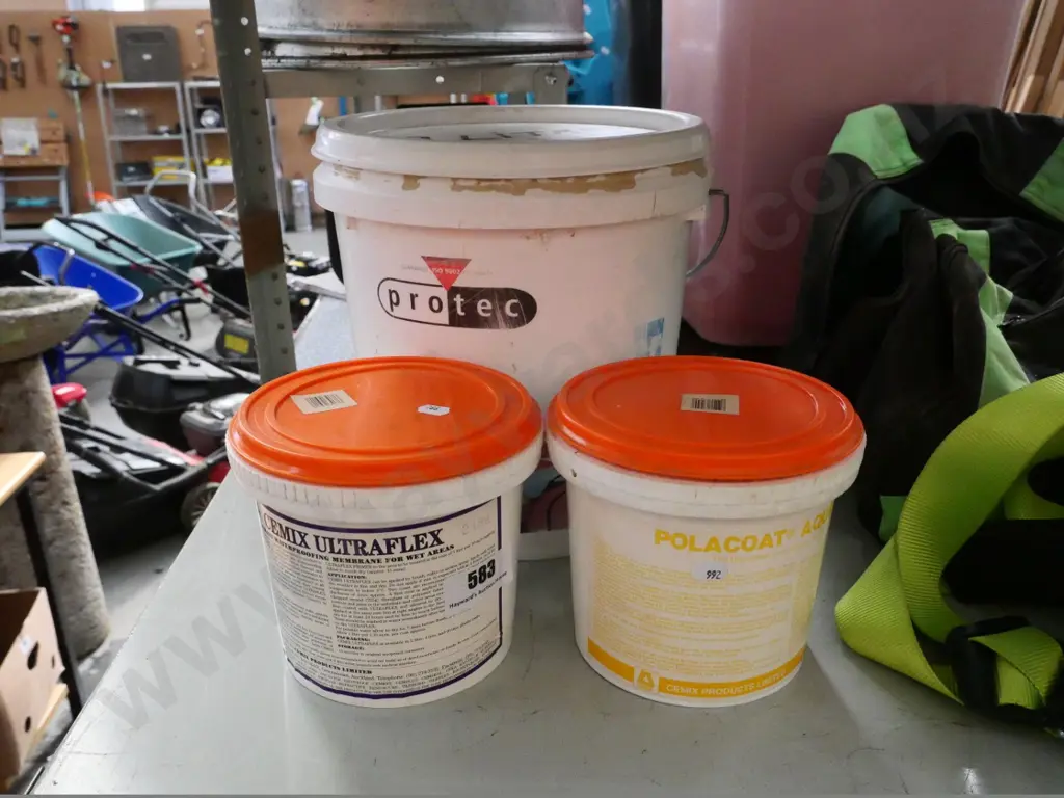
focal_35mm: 30
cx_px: 532
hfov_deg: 60.0
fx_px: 922
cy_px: 399
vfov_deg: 46.8
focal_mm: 15
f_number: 5.6
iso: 6400
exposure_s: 1/200
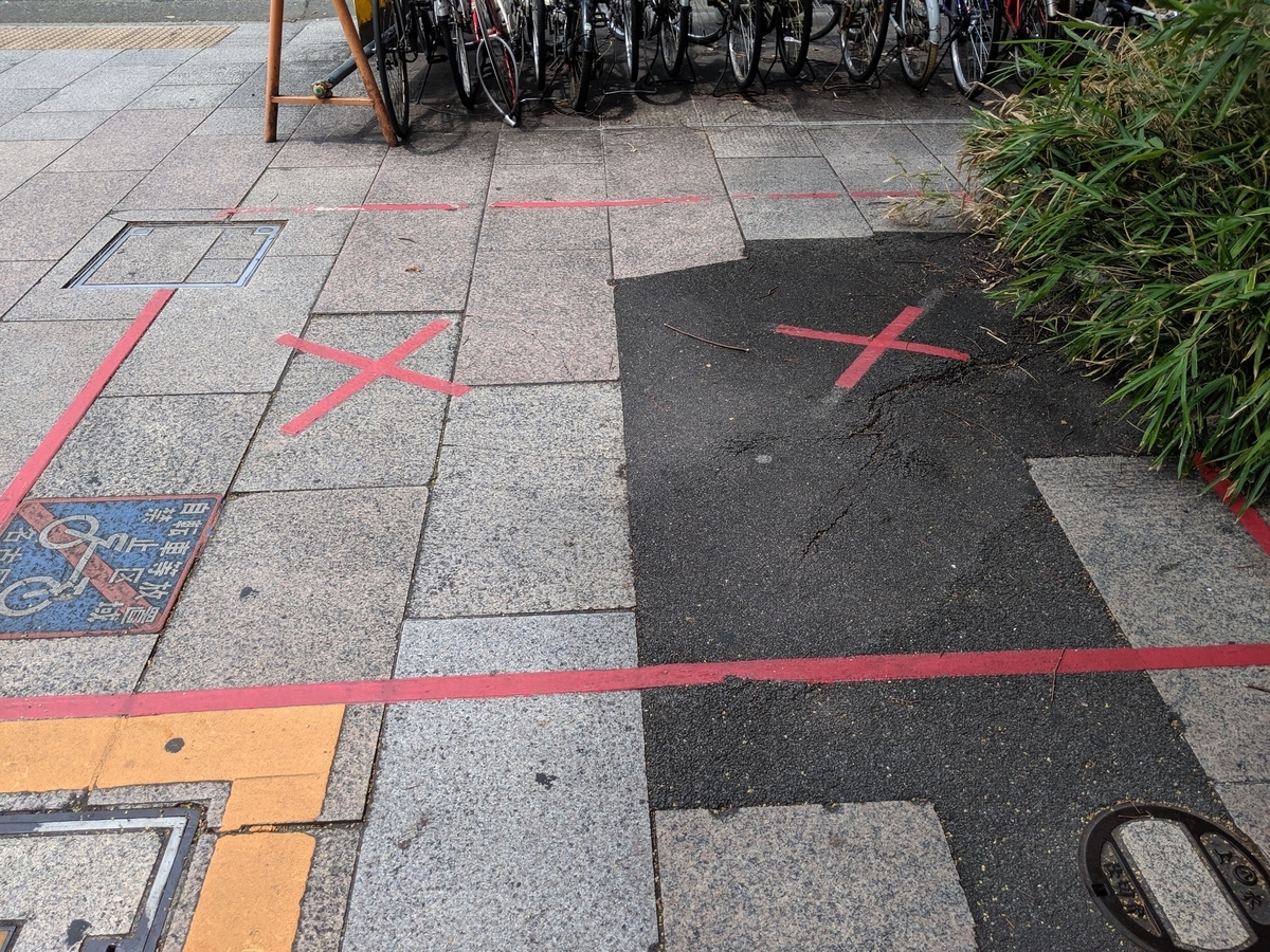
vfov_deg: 51.4
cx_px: 635
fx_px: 991
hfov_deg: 65.3
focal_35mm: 27
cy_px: 476
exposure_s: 1/1235
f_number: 1.8
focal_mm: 4.44
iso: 63
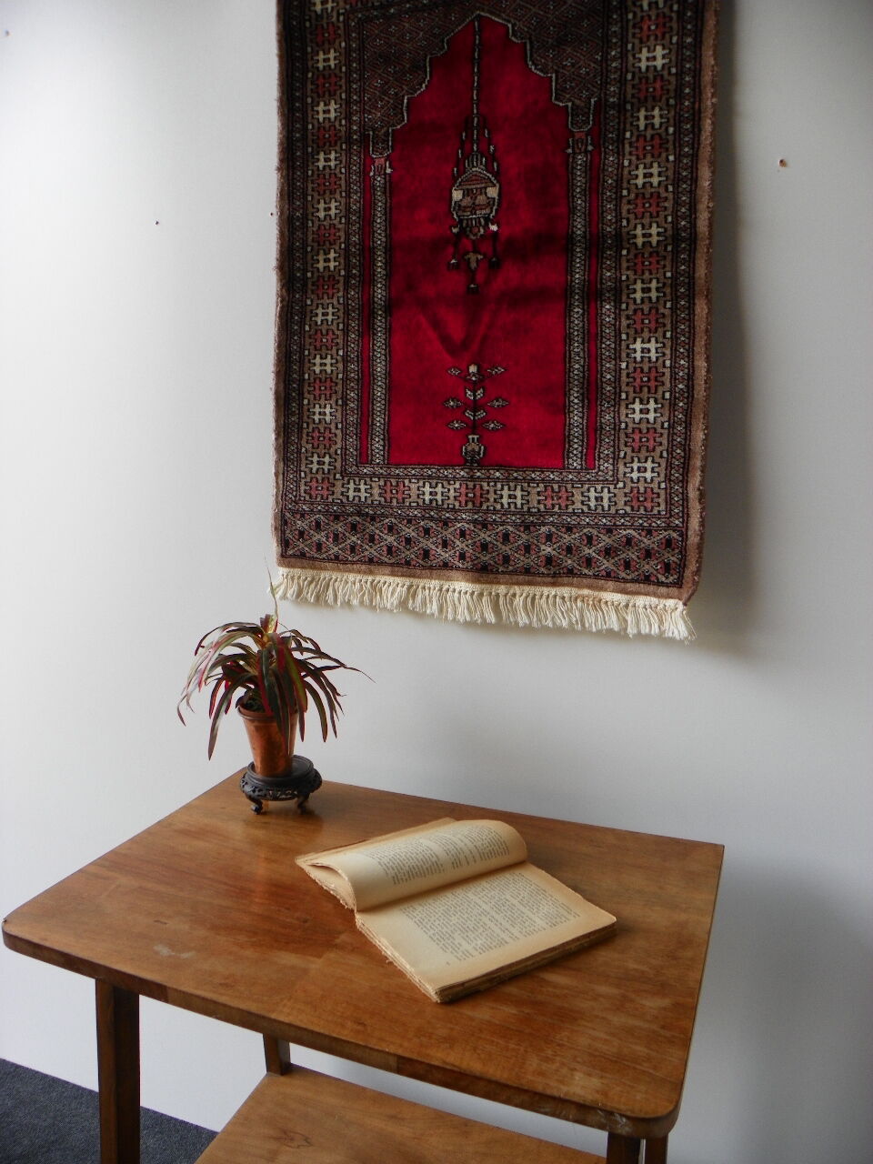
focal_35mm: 26
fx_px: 874
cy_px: 582
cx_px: 436
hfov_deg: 53.1
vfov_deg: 67.3
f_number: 2.8
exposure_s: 1/100
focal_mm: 4.6
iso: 64
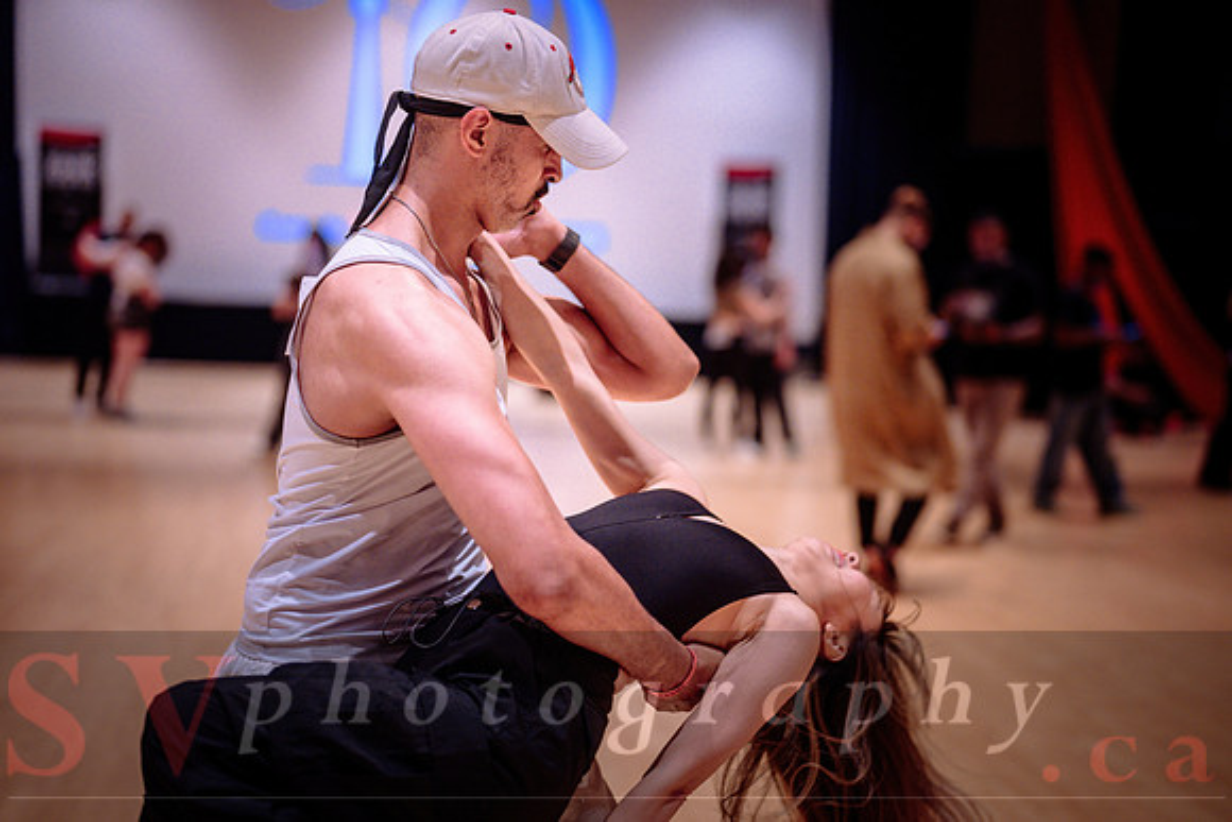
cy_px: 392
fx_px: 1791
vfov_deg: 25.8
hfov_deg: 38.0
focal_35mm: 52
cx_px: 587
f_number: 1.4
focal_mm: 50
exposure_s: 1/250
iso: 1600
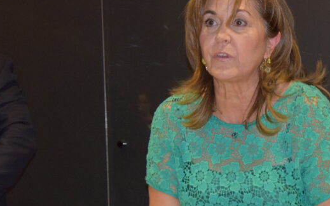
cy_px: 175
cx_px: 263
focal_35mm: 151
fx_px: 1359
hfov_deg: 13.8
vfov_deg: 8.6
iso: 1800
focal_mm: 45
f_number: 5.3
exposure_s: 1/60
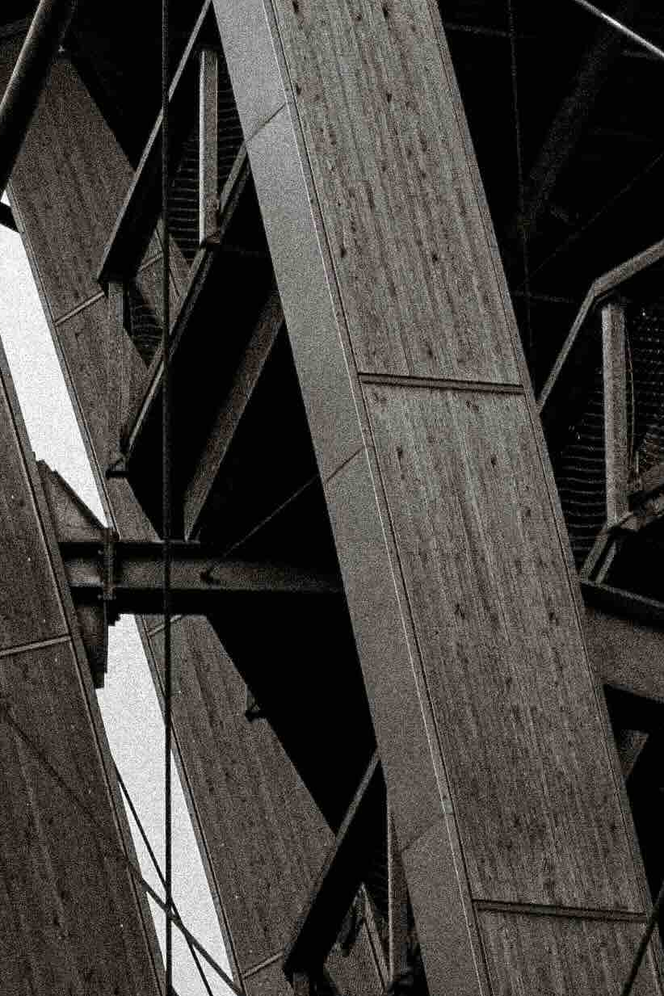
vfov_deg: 5.5
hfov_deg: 3.7
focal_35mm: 365
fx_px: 10098
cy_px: -1339
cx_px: -375
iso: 320
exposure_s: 1/1600
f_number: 2.8
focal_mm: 75
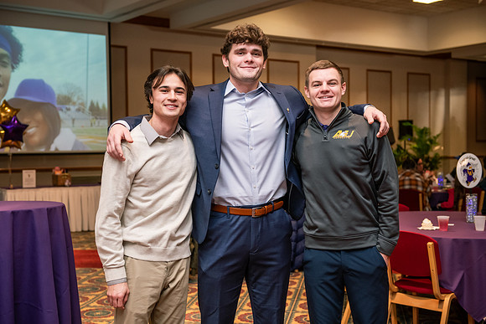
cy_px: 162
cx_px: 243
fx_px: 702
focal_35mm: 52
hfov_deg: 38.2
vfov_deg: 26.0
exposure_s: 1/200
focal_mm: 52
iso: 1600
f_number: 3.5
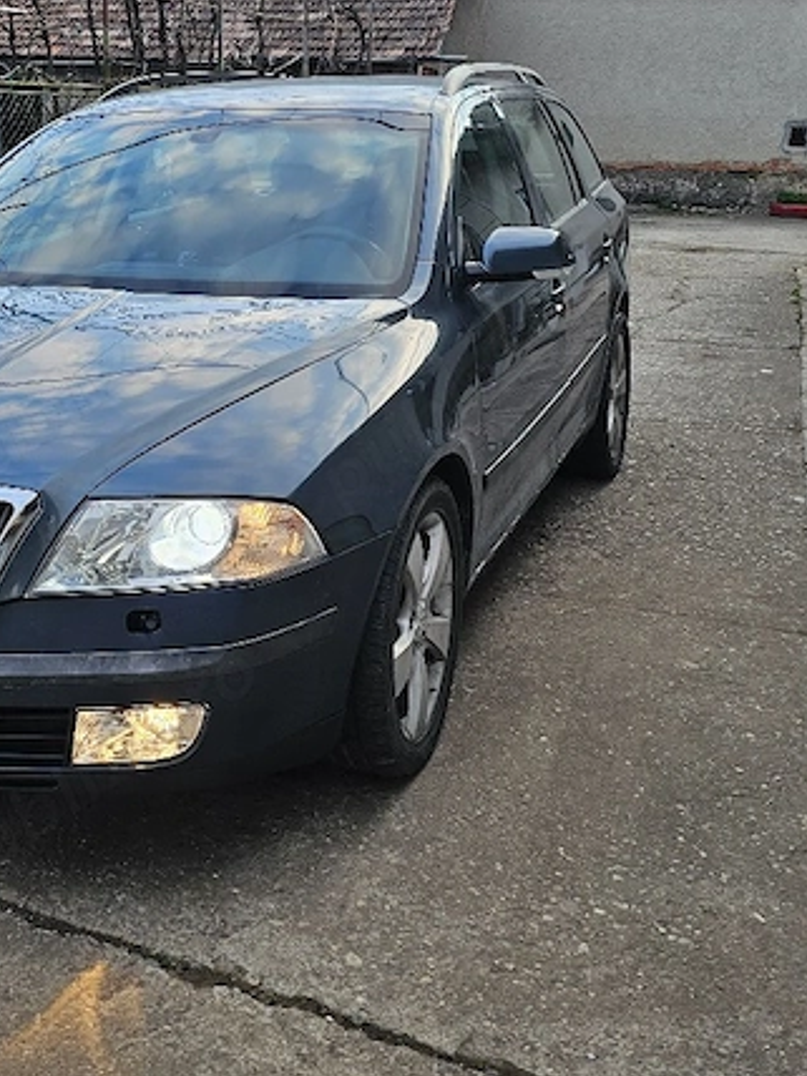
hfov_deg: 32.9
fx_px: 1337
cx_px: 194
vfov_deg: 43.7
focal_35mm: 43
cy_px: 442
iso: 16
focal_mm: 6.3
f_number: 1.7
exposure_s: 1/101
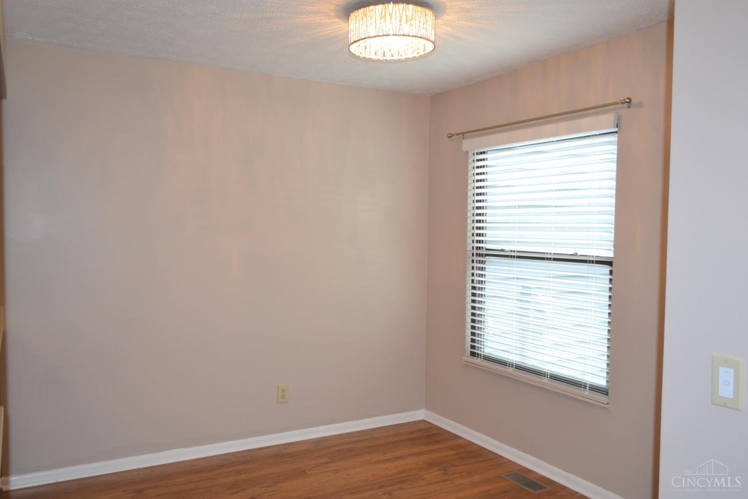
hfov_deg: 67.4
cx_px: 374
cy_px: 250
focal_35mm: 27
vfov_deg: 47.9
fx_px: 561
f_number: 4
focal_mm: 18
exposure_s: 1/100
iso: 400
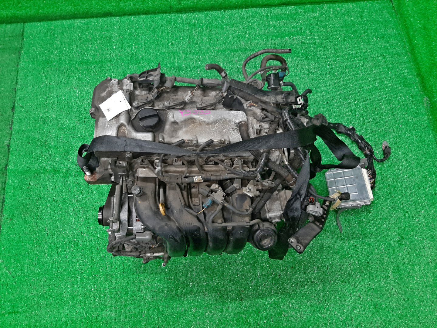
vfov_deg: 53.1
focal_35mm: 26
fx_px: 328
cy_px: 164
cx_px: 218
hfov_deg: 67.3
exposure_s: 1/50
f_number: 1.7
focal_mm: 3.93
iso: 118
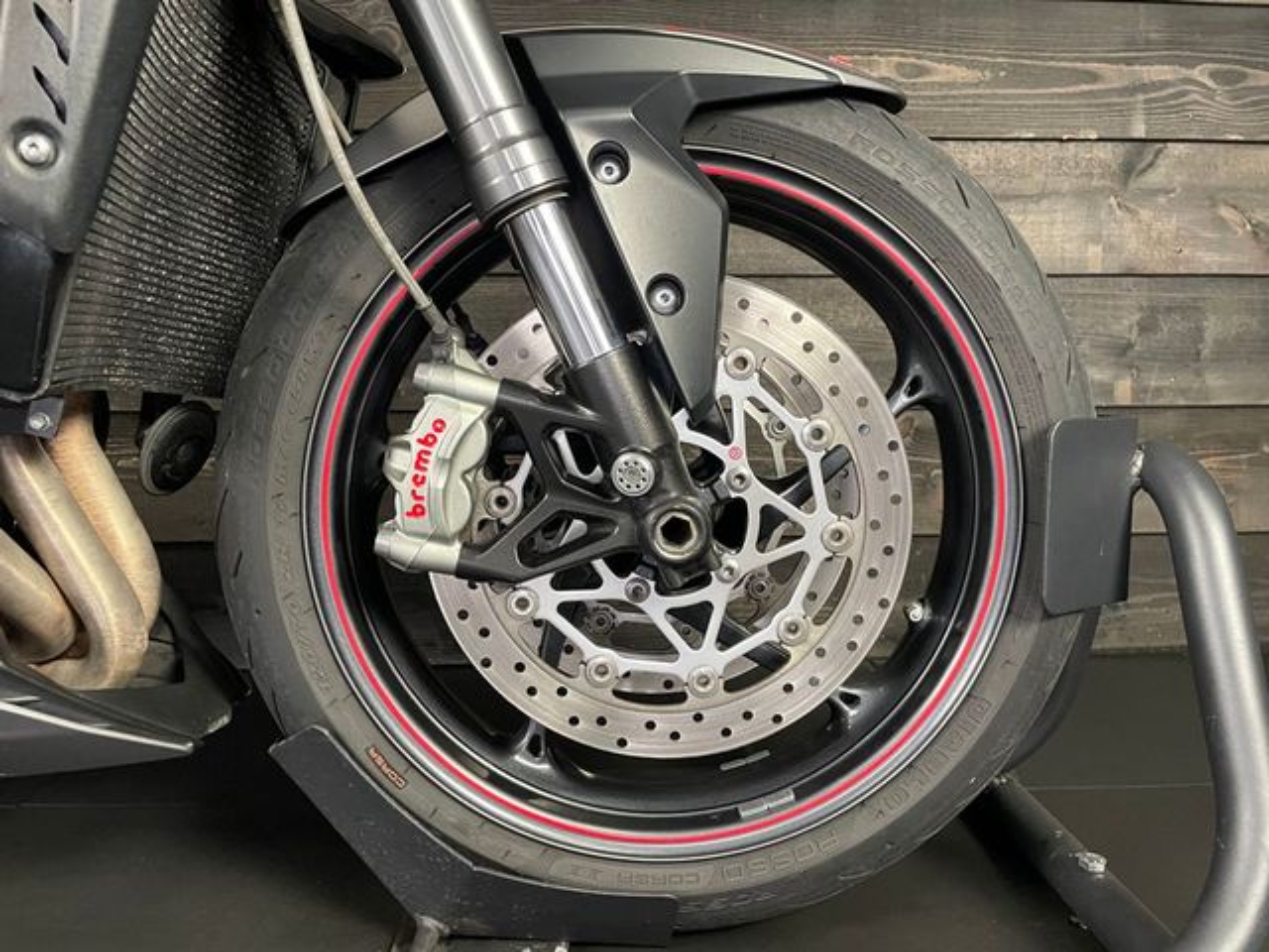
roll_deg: +1.4
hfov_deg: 67.3
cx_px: 634
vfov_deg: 53.1
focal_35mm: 26
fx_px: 953
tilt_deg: -6.3
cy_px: 476
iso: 320
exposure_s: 1/50
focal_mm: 4.2
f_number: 1.6
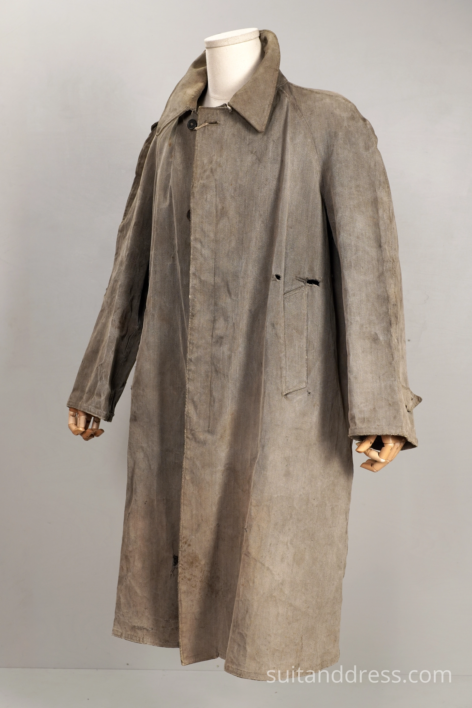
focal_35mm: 48
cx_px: 236
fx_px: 944
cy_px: 354
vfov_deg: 41.1
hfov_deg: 28.1
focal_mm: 32
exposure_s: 1/25
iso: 320
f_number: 7.1
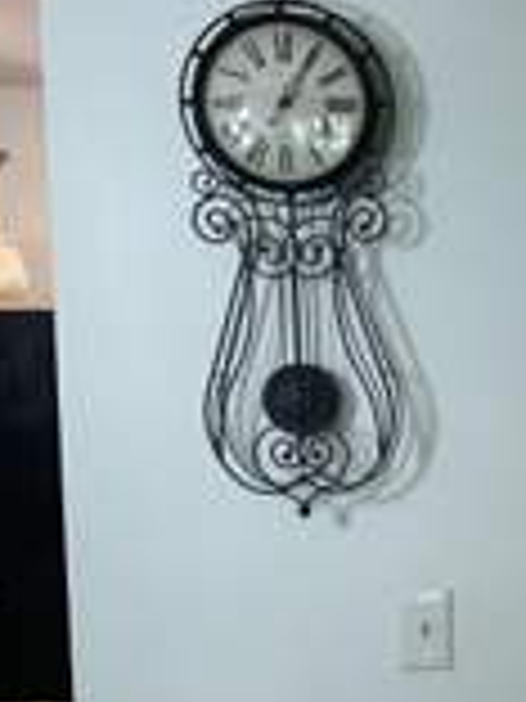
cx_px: 1065
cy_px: 556
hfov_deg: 13.9
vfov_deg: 21.7
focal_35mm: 89
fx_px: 1803
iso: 125
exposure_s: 1/60
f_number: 1.8
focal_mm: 3
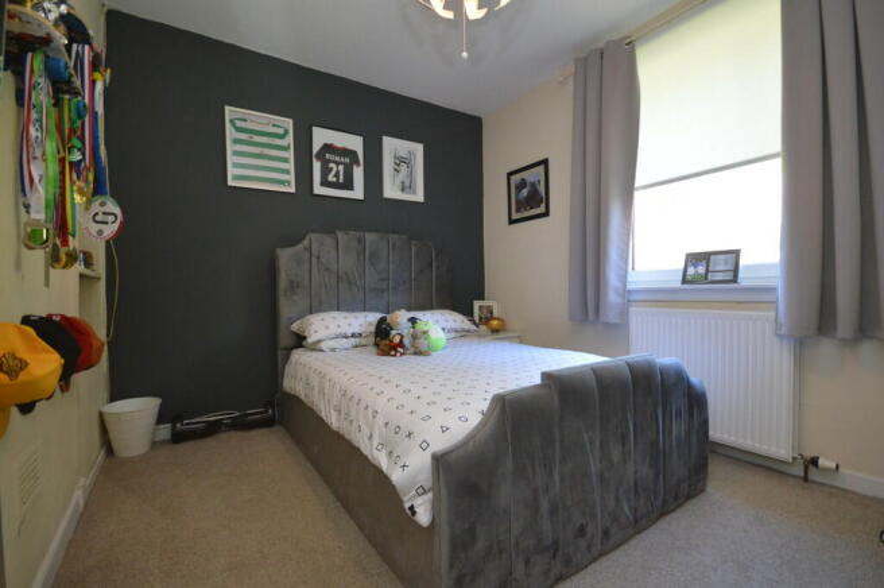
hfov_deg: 100.4
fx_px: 368
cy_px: 294
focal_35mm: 15
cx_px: 442
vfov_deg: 77.2
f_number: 4
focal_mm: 10
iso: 1000
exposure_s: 1/60
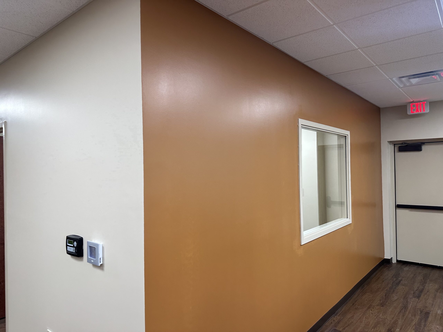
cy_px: 166
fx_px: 307
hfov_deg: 71.6
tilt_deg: +2.1
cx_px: 222
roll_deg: +1.0
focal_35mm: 24
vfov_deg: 56.8
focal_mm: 6.86
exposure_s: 1/120
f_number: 1.78
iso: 160
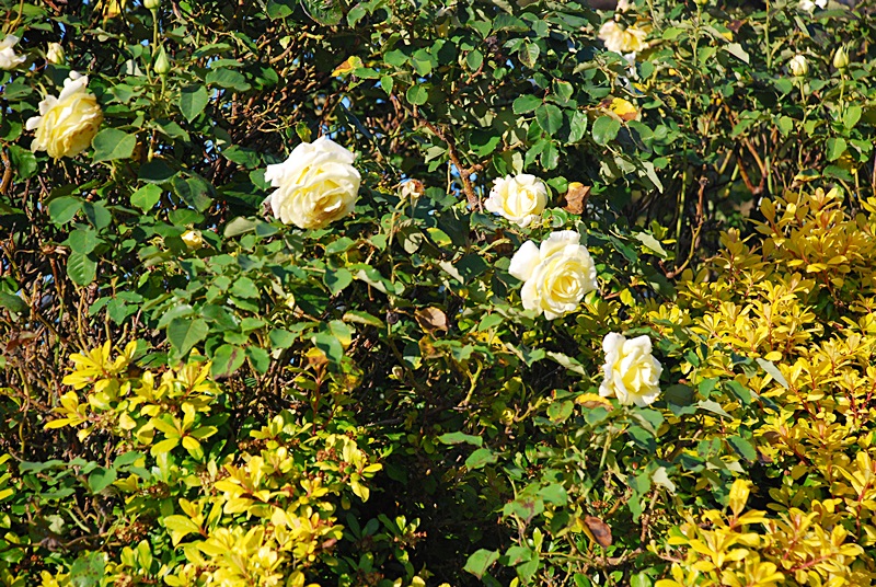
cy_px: 294
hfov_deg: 14.4
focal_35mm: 142
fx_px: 3473
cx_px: 438
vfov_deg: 9.7
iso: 400
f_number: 5.6
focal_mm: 95
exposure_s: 1/1000
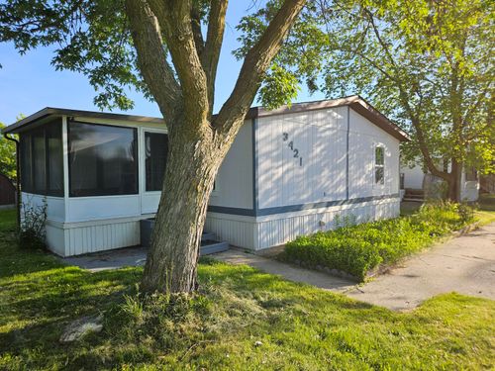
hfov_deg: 73.9
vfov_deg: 58.9
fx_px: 329
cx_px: 248
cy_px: 186
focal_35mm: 23
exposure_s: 1/714
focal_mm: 5.4
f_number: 1.8
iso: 25
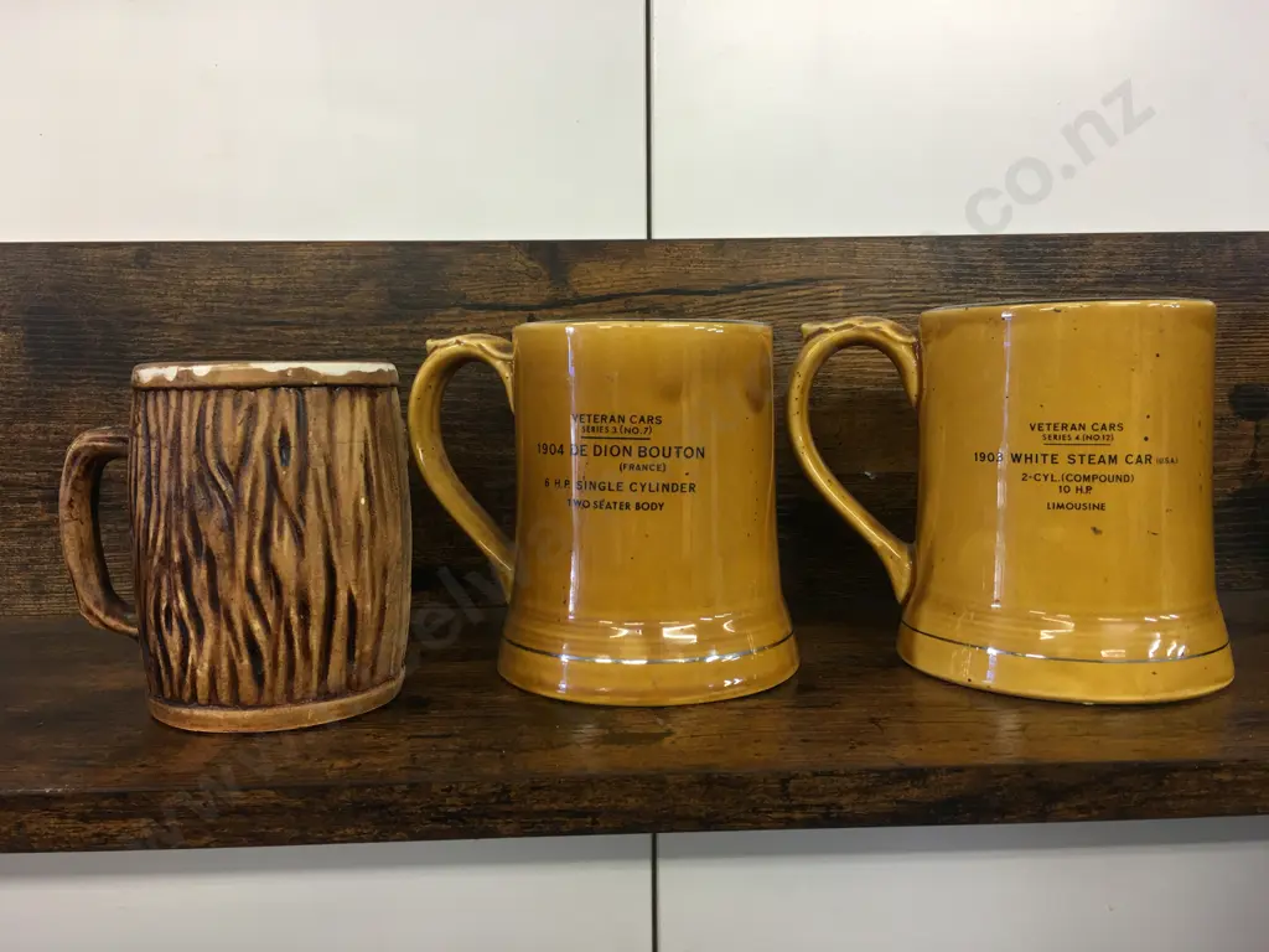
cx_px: 634
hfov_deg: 61.7
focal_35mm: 29
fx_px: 1063
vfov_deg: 48.2
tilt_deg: -3.0
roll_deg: -0.4
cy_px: 476
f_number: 2.2
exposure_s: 1/17
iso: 32
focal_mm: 4.15
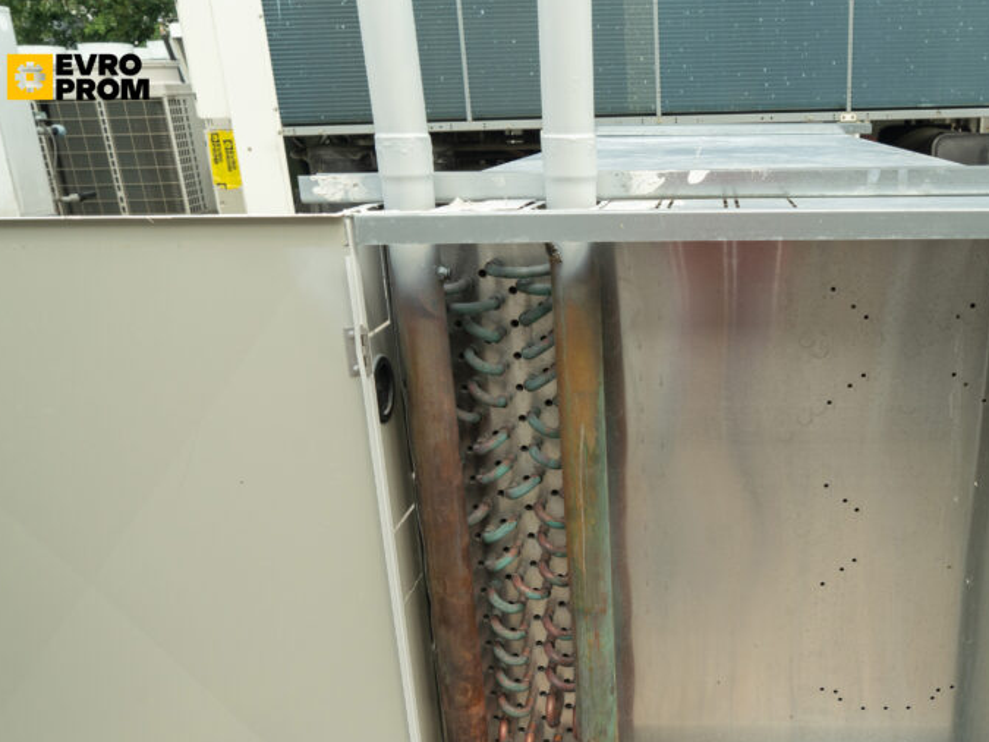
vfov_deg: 40.2
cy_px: 495
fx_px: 1000
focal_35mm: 35
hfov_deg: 51.2
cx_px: 693
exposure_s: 1/80
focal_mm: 24
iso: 640
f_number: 8
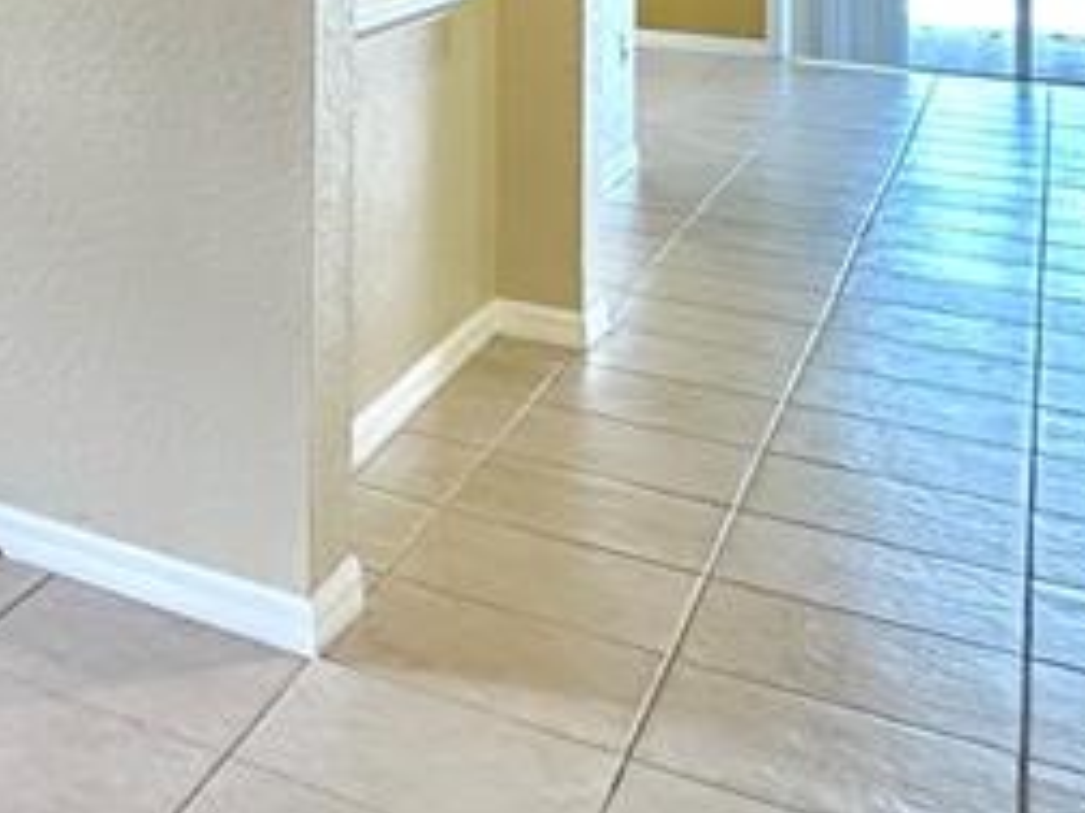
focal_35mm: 57
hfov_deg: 24.3
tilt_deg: +0.5
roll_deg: -0.7
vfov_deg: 22.8
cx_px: -642
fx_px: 1787
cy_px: -249
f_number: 2.2
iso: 160
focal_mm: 2.22
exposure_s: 1/60
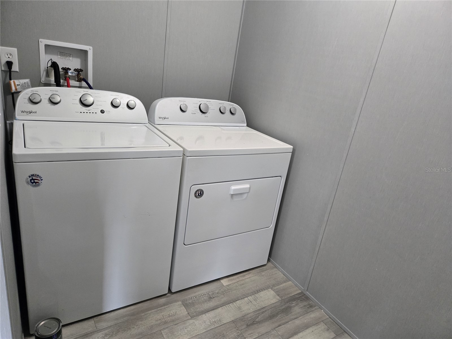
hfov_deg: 73.9
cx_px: 226
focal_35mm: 23
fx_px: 300
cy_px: 170
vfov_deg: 58.9
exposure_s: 1/120
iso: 500
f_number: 1.8
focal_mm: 5.4
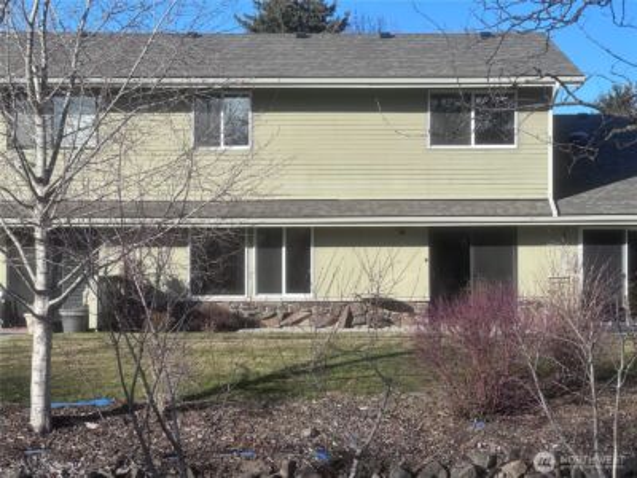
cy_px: 239
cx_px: 318
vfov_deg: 19.1
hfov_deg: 25.3
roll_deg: +0.1
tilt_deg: +2.0
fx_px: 1417
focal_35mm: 77
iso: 32
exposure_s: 1/515
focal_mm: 9
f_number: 2.8
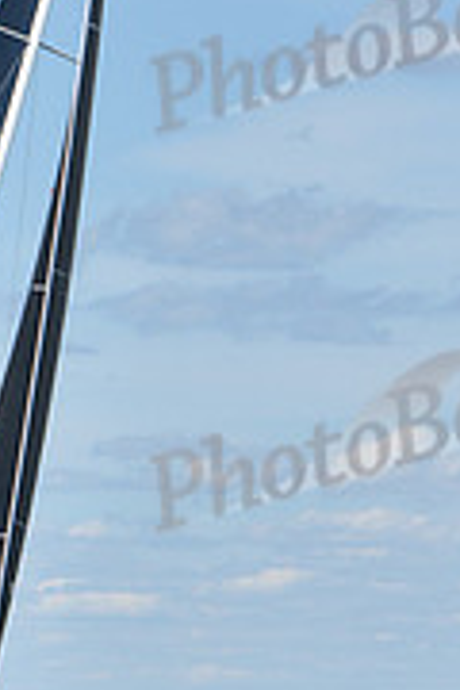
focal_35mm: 515
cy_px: 288
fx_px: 9870
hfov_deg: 2.7
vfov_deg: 4.0
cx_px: -48
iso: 250
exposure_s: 1/800
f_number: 10
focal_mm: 160
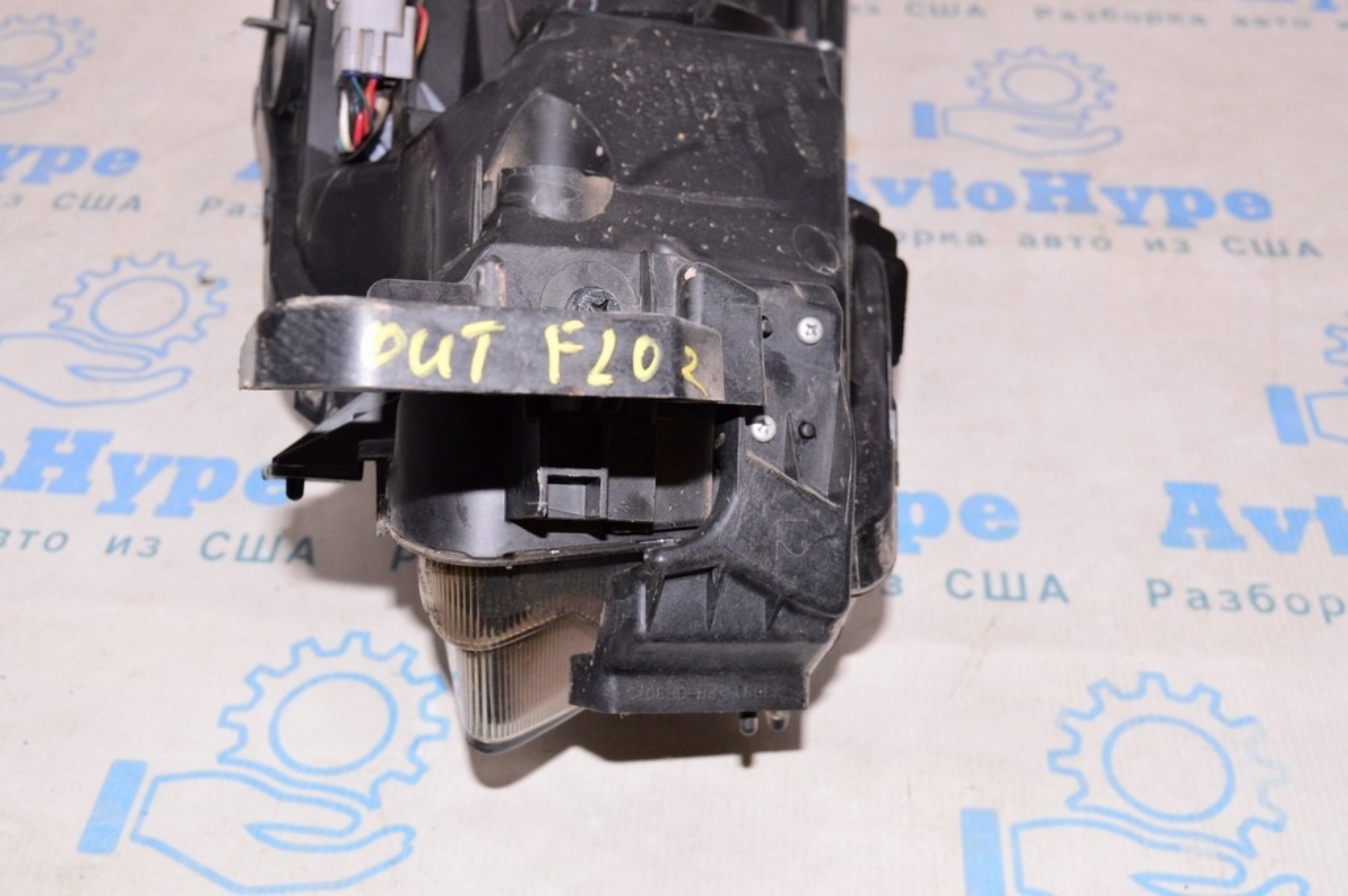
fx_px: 1571
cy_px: 448
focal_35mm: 42
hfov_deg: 46.4
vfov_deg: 31.8
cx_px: 674
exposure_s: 1/125
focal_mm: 28
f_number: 8
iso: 1600
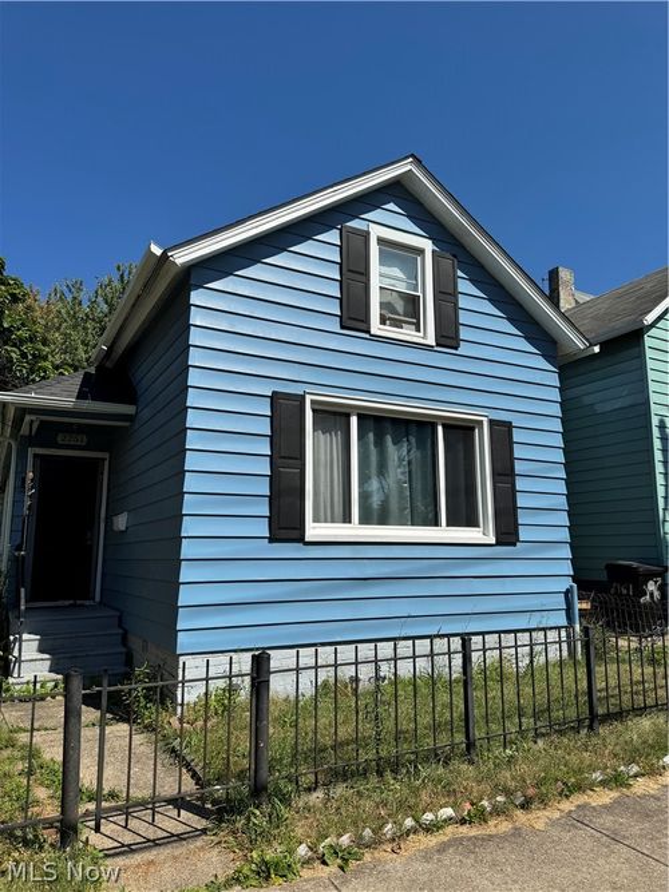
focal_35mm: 24
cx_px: 334
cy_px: 446
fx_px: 619
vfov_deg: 71.6
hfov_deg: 56.8
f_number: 1.78
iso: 80
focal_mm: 6.76
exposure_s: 1/7092
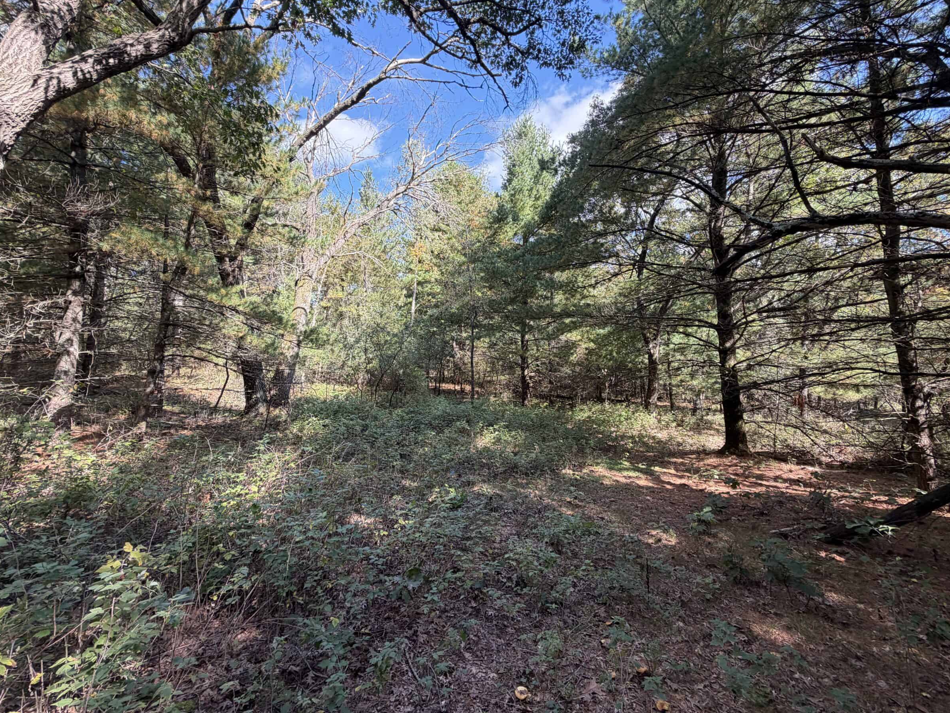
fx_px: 412
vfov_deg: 81.6
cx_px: 475
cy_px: 331
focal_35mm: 15
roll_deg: +0.9
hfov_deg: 98.2
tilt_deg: +4.9
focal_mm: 2.22
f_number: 2.2
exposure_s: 1/121
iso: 64
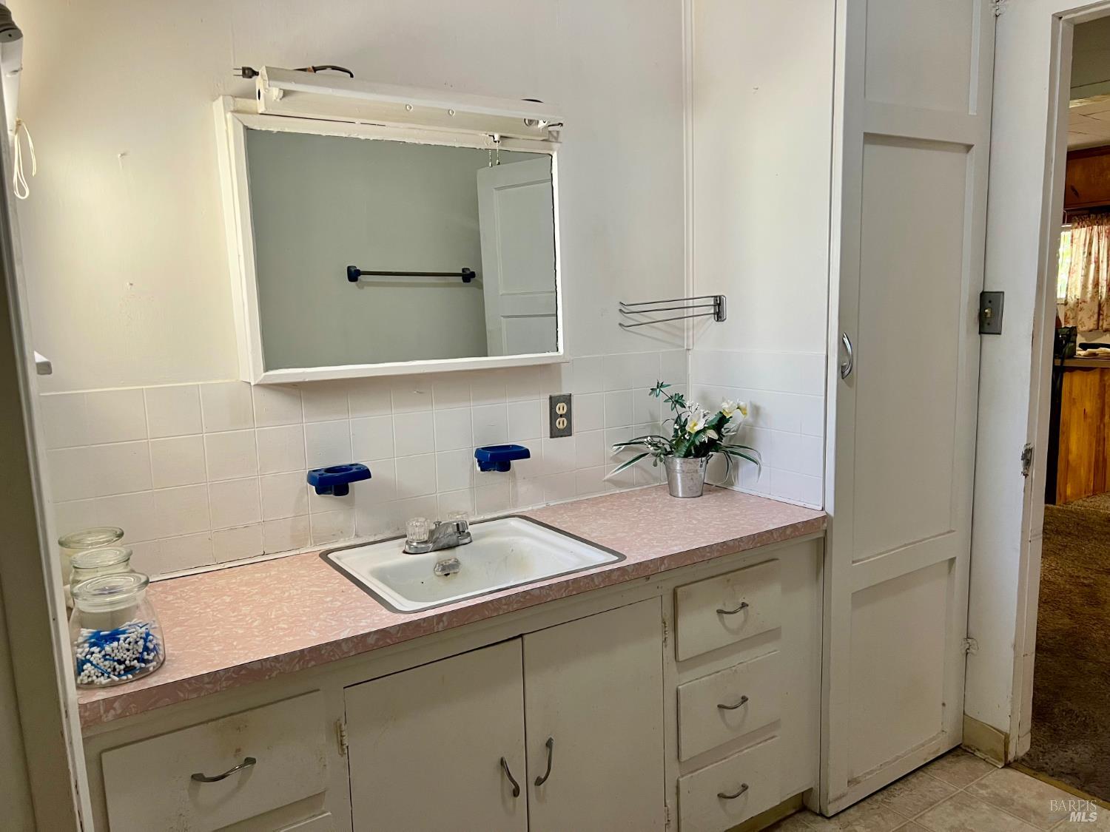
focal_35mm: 26
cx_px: 555
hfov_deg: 67.3
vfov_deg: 53.1
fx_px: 834
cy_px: 416
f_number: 1.5
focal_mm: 5.7
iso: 100
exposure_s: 1/60
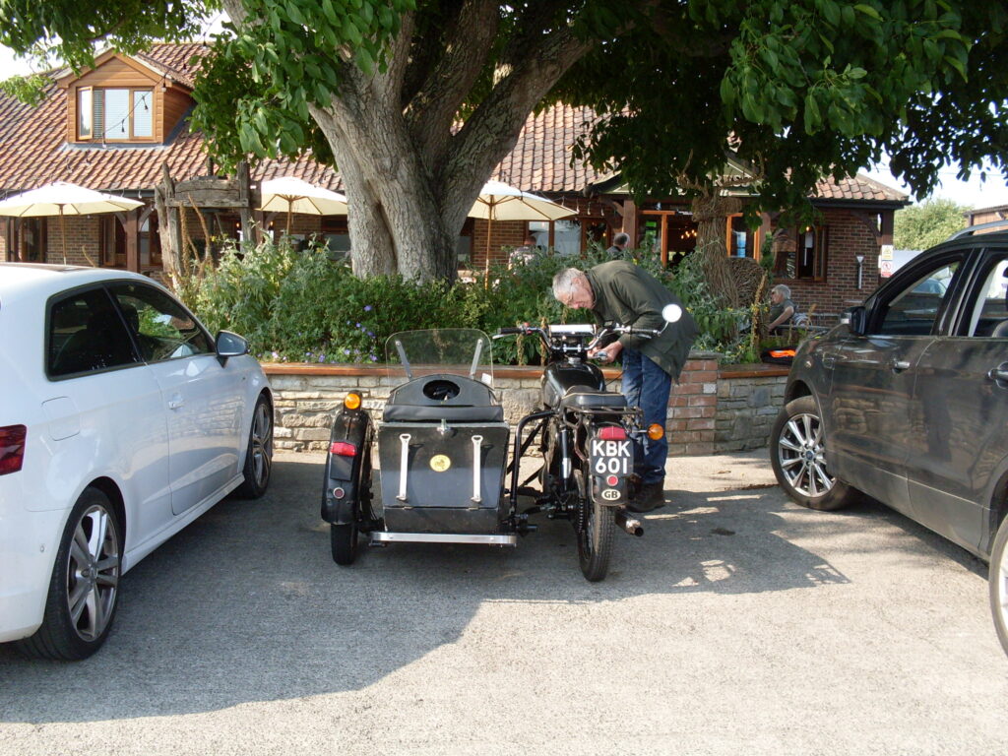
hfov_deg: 49.0
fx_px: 1107
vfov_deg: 37.7
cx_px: 504
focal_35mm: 38
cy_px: 378
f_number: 2.8
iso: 80
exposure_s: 1/350
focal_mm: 6.3
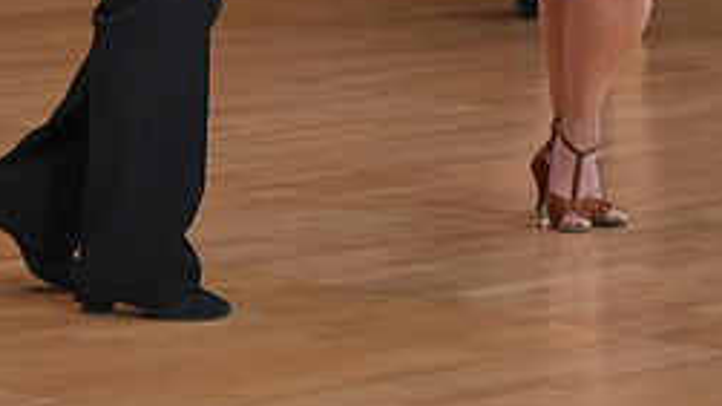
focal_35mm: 208
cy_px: -314
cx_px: 416
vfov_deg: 5.7
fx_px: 3981
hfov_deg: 10.4
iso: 1600
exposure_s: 1/500
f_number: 4
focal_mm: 86
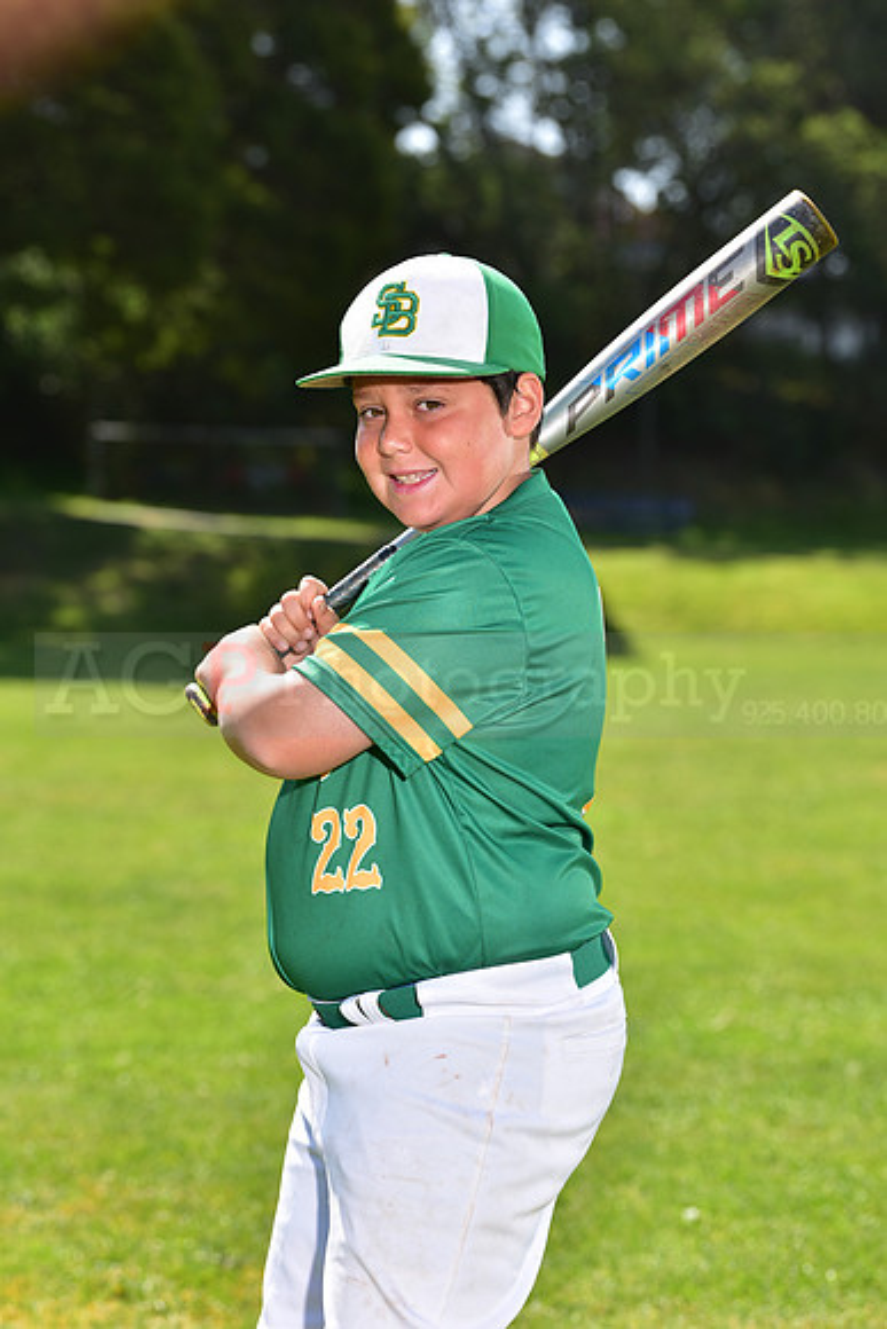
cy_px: 664
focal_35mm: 120
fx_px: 4432
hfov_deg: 11.4
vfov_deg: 17.1
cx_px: 444
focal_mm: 120
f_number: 5.6
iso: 100
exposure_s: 1/250
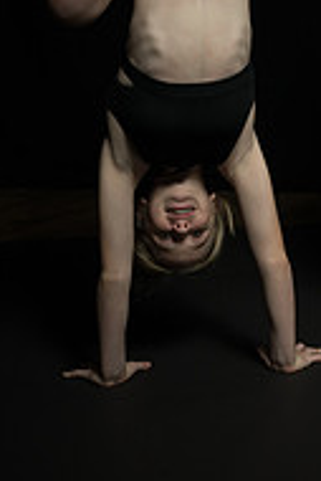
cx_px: 359
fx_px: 1415
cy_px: 141
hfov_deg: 12.7
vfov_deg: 19.2
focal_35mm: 106
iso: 200
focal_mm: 27
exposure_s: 1/250
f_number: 9
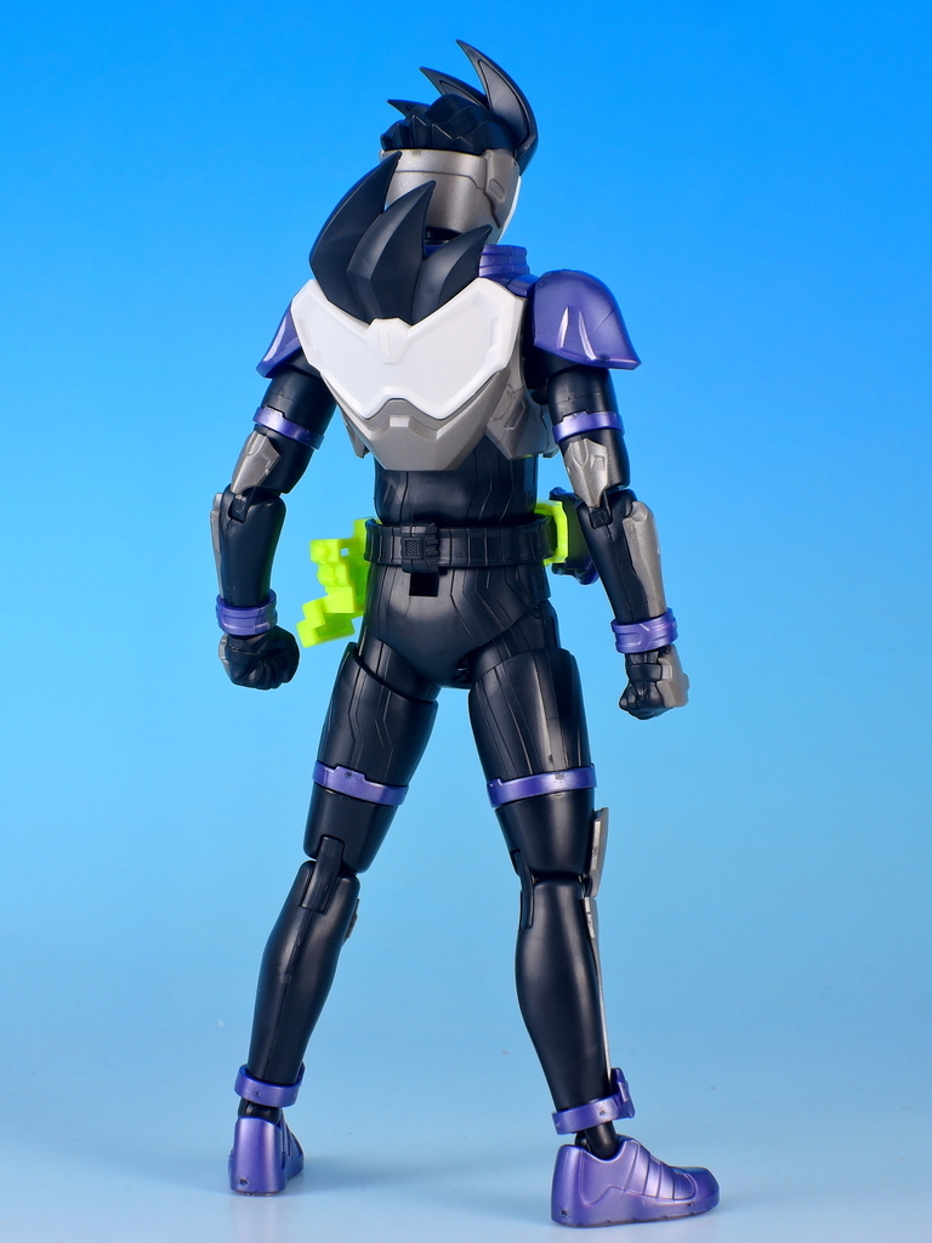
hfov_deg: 12.3
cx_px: 466
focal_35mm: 120
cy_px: 622
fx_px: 4308
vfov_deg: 16.4
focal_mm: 25.5
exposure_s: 1/3
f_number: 6.3
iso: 80
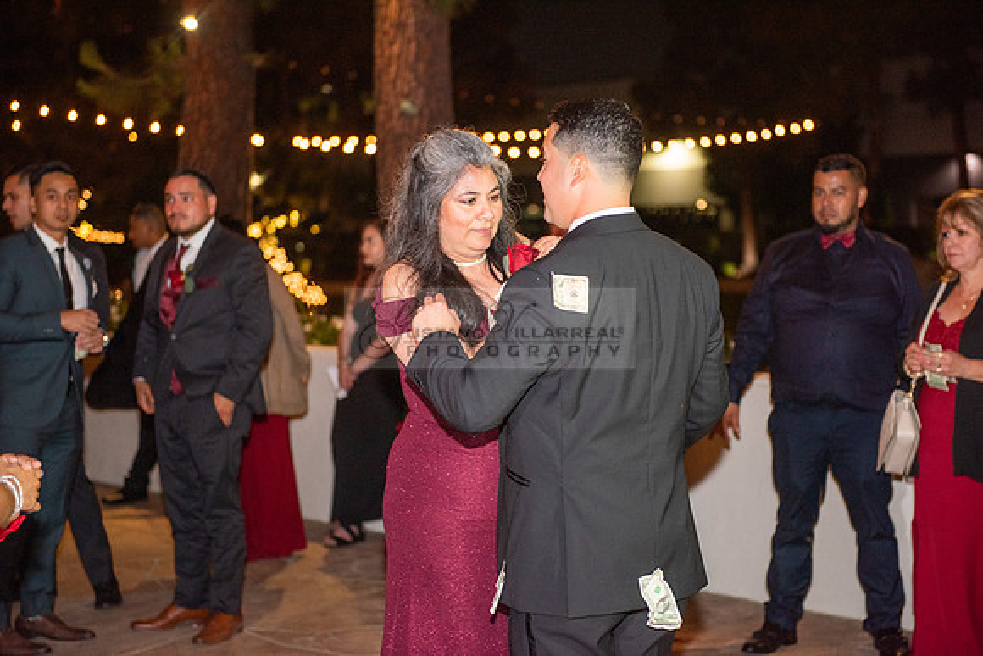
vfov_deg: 19.5
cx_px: 492
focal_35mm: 70
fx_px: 1912
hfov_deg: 28.8
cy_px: 328
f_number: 2.8
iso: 1250
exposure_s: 1/125
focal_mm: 70
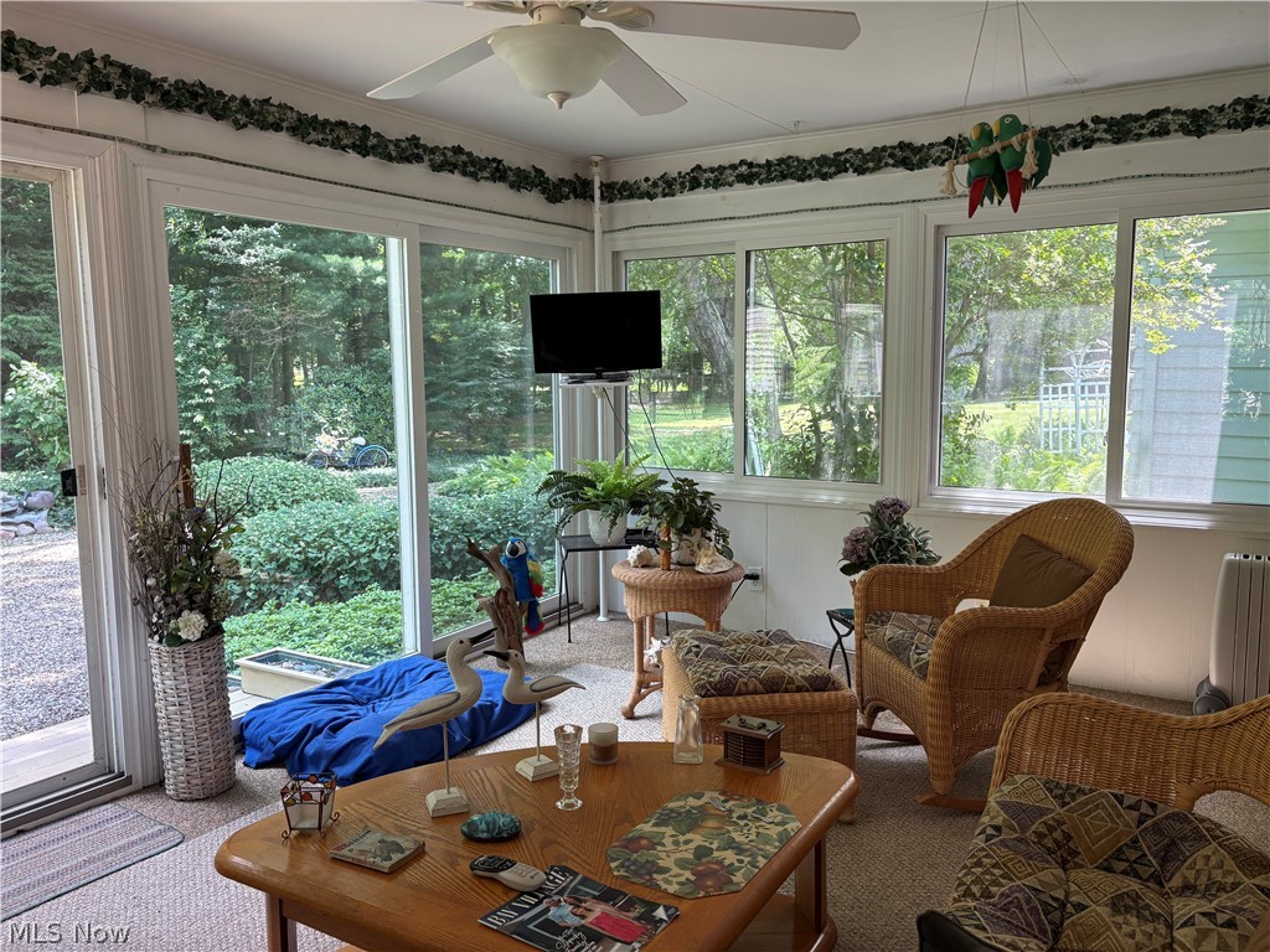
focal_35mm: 26
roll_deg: +1.0
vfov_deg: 53.1
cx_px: 635
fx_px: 954
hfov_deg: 67.3
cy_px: 476
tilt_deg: -4.8
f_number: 1.6
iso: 80
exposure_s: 1/120
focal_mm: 5.96
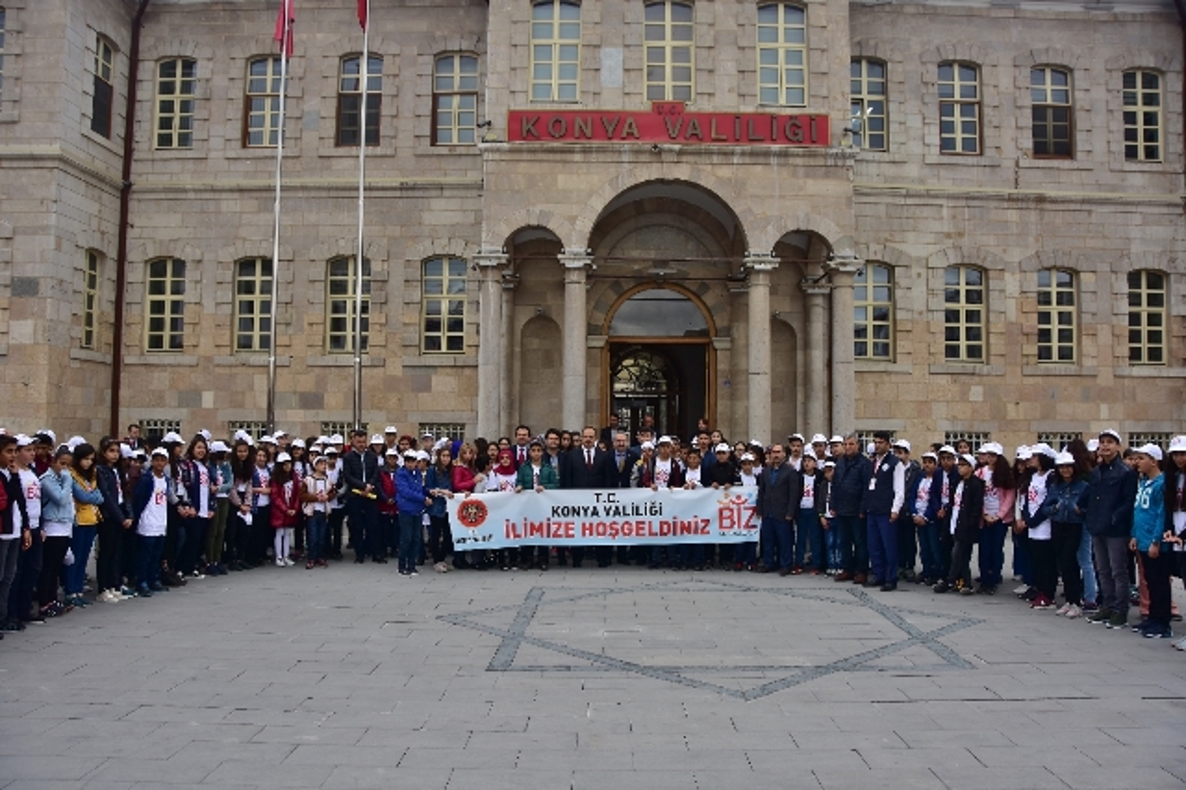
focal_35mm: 27
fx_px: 889
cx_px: 593
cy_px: 395
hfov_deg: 67.4
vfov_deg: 47.9
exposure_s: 1/160
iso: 100
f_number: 6.3
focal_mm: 18
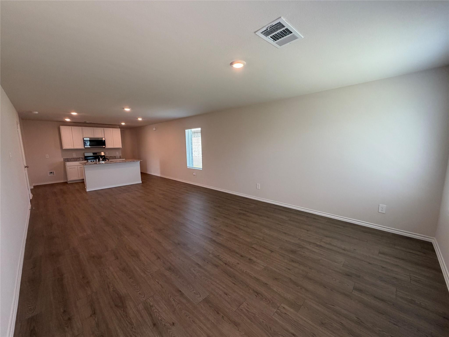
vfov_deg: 85.7
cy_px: 168
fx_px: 182
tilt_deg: -8.4
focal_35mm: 14
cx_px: 224
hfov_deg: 102.1
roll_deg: +2.0
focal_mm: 2.22
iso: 200
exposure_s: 1/121
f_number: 2.2
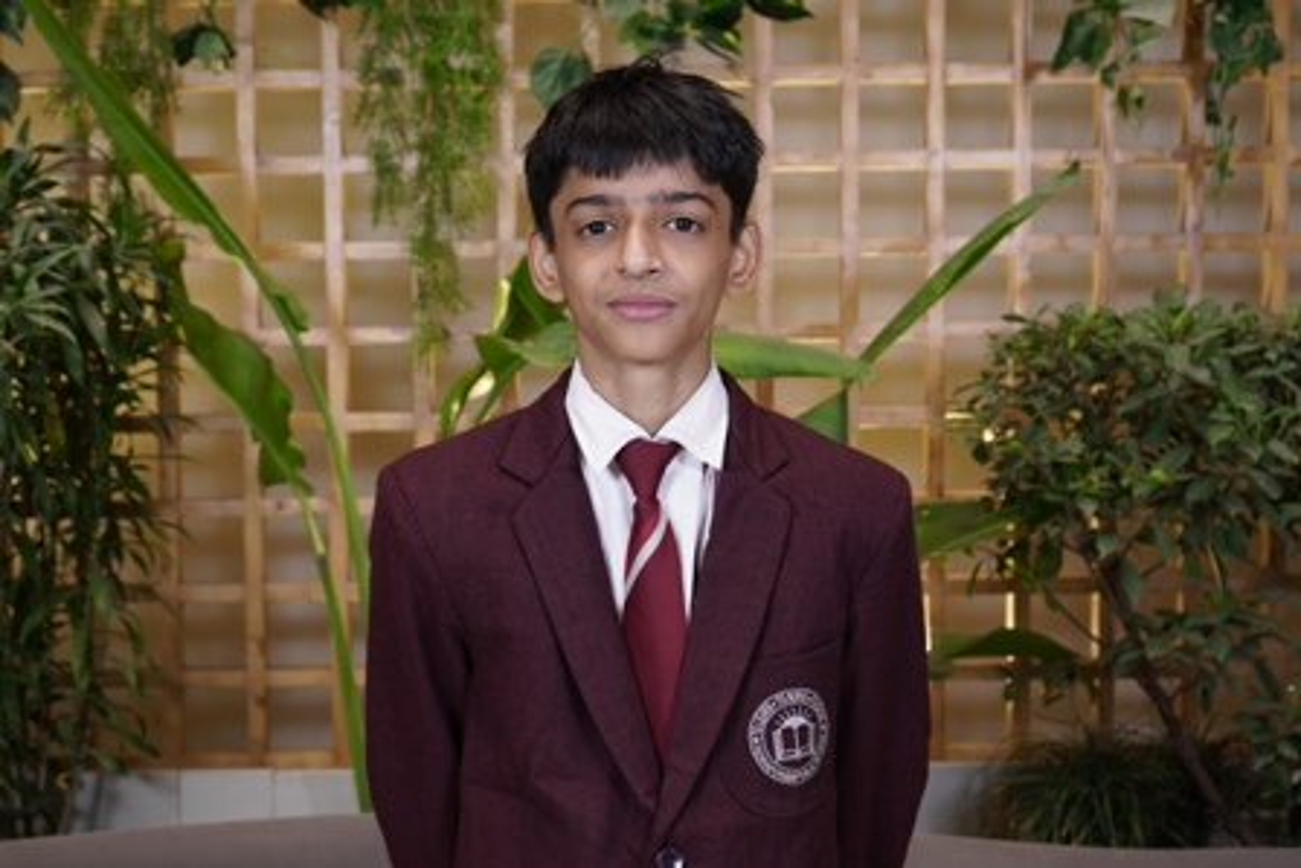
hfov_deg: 34.5
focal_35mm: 58
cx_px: 650
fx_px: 2097
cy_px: 434
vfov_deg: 23.4
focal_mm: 39
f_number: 4
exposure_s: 1/80
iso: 320
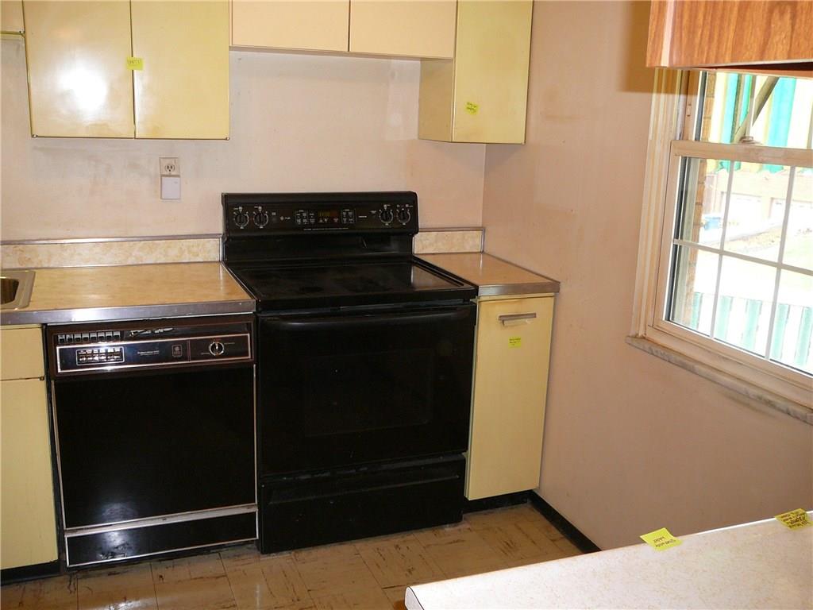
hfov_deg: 52.6
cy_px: 305
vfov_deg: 40.7
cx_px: 406
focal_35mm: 35
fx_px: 822
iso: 160
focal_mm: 5.2
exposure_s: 1/30
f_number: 2.8
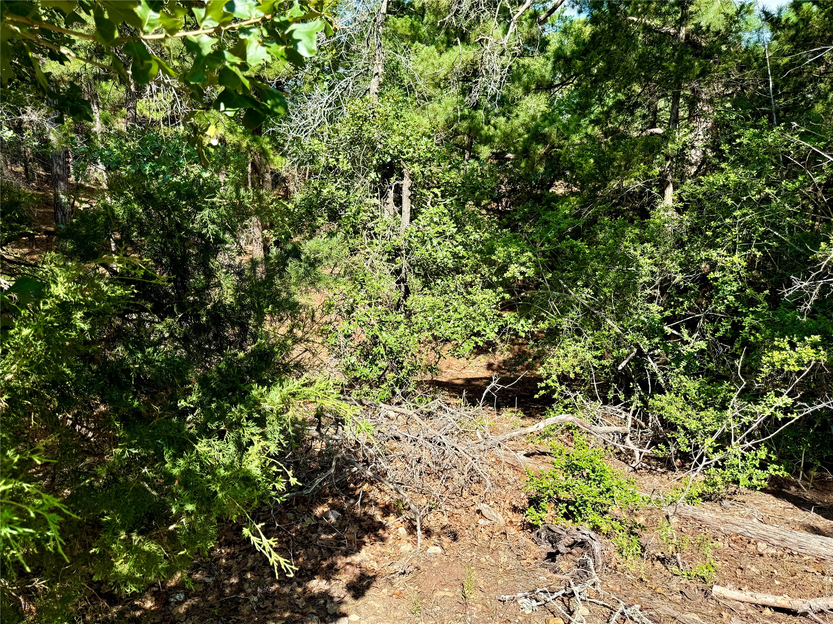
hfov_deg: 71.6
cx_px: 416
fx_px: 578
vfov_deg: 56.8
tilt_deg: -18.6
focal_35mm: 24
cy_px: 312
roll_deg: +1.1
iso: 80
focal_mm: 6.76
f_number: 1.78
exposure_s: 1/1524
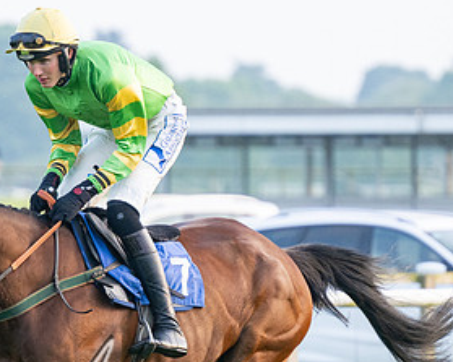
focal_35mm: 645
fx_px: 8645
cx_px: 158
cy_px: 314
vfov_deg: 2.4
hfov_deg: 3.0
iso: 400
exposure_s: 1/640
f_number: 4
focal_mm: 210
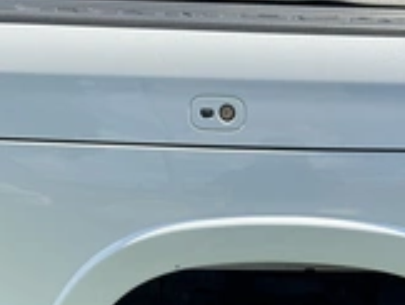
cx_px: 275
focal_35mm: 69
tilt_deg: -25.1
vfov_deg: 20.4
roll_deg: -1.6
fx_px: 808
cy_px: 338
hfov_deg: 27.9
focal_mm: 3
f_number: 1.8
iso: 25
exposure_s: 1/1055
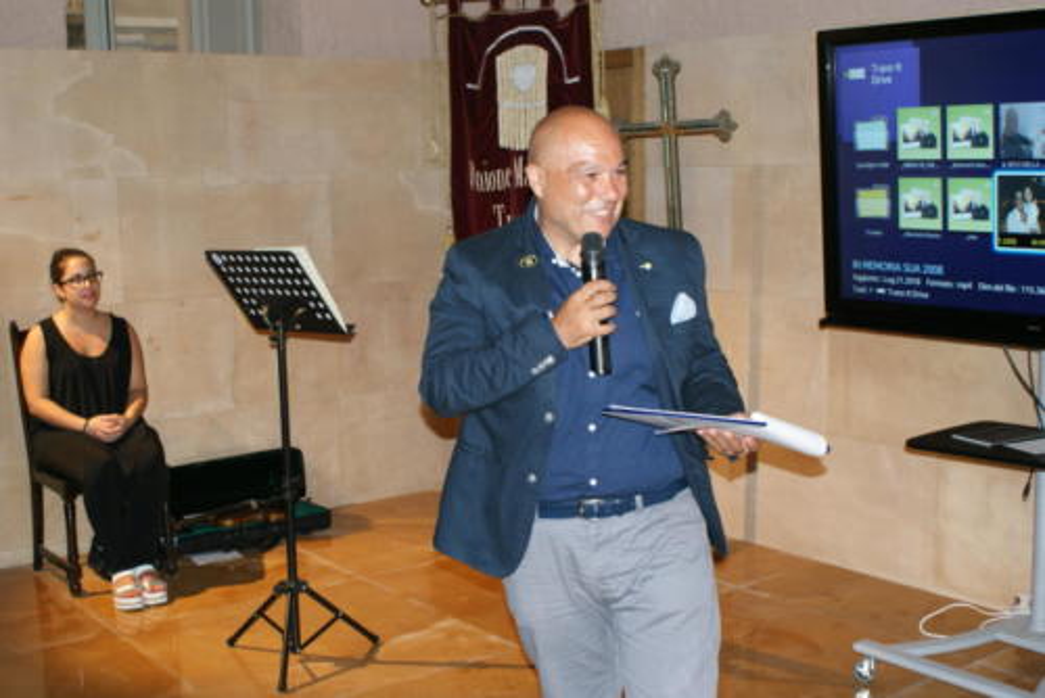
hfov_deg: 43.6
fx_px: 1307
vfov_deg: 29.9
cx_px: 522
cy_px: 349
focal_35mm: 45
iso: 400
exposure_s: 1/60
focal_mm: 30
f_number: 5
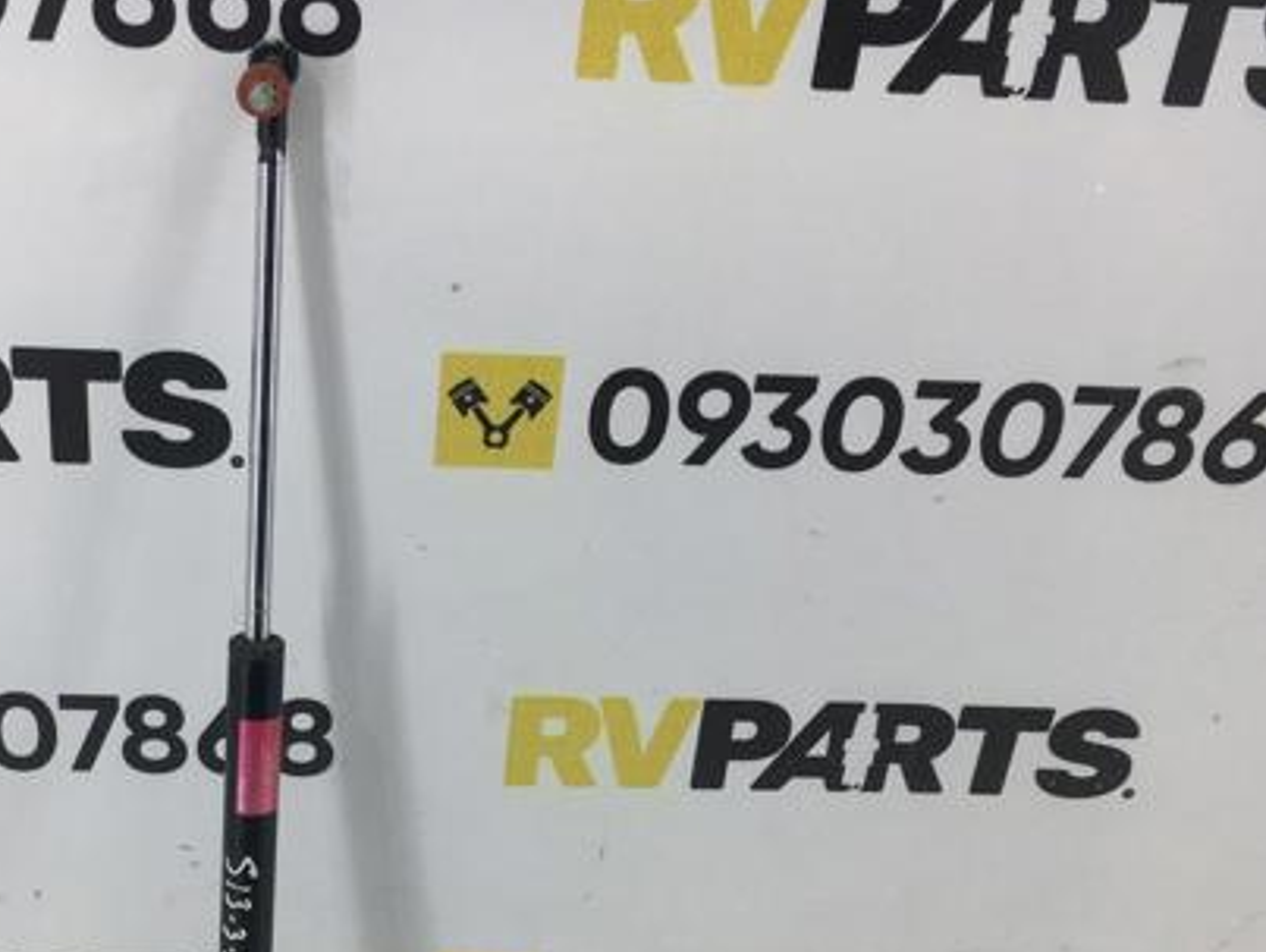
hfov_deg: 40.6
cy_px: 685
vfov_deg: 31.1
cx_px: 402
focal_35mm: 46
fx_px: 1684
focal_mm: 4.15
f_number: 2.2
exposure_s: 1/100
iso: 40
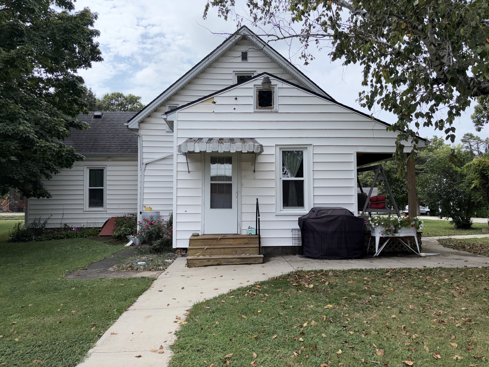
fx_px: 367
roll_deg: +1.3
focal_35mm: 26
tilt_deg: +4.1
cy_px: 184
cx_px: 244
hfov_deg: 67.3
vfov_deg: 53.1
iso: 32
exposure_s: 1/2747
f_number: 1.6
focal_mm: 5.96
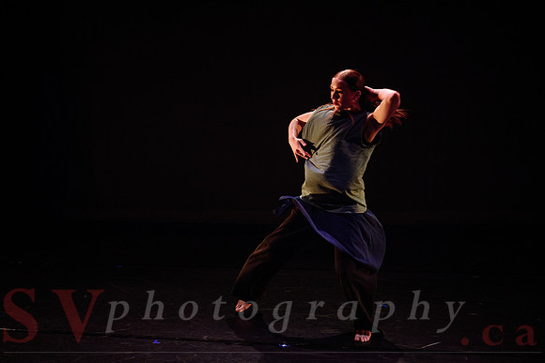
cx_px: 229
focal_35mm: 39
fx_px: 596
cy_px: 209
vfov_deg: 33.9
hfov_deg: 49.0
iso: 2500
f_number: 2.8
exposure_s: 1/300
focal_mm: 33.5
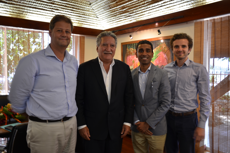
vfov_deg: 43.4
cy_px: 76
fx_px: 191
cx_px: 115
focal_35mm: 30
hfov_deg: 62.0
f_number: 3.5
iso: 200
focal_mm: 20
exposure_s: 1/8
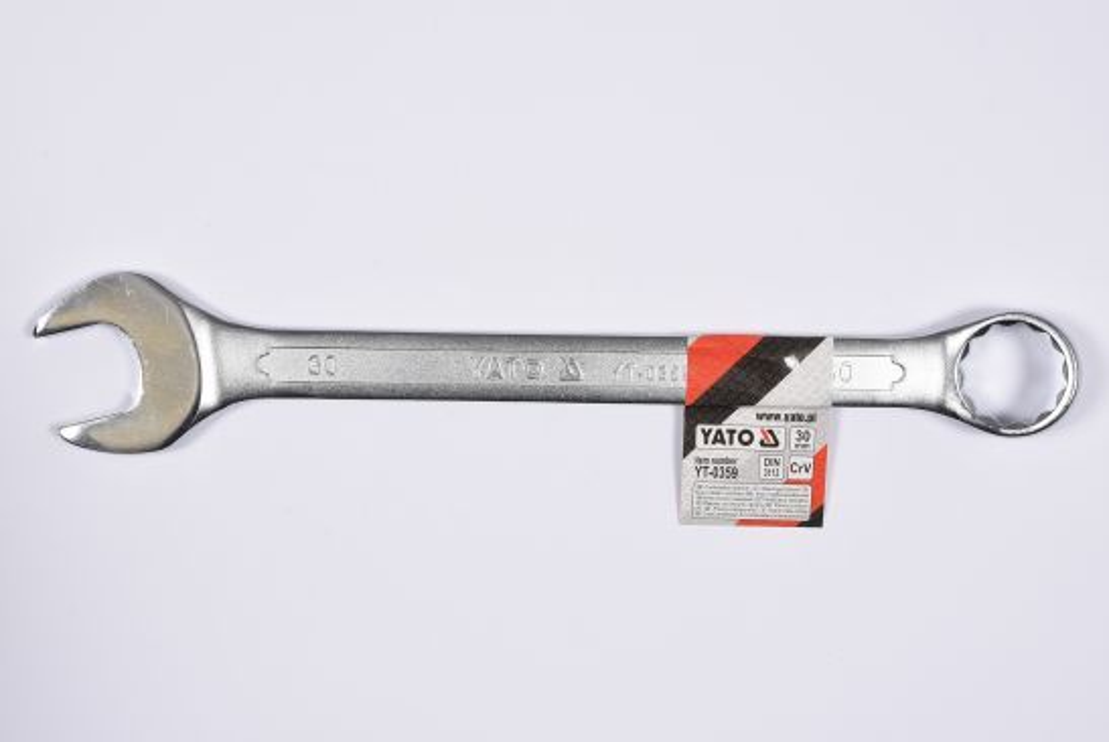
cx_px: 554
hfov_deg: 27.0
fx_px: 2313
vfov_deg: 18.2
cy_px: 371
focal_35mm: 75
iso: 250
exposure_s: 1/125
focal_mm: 50
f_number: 14
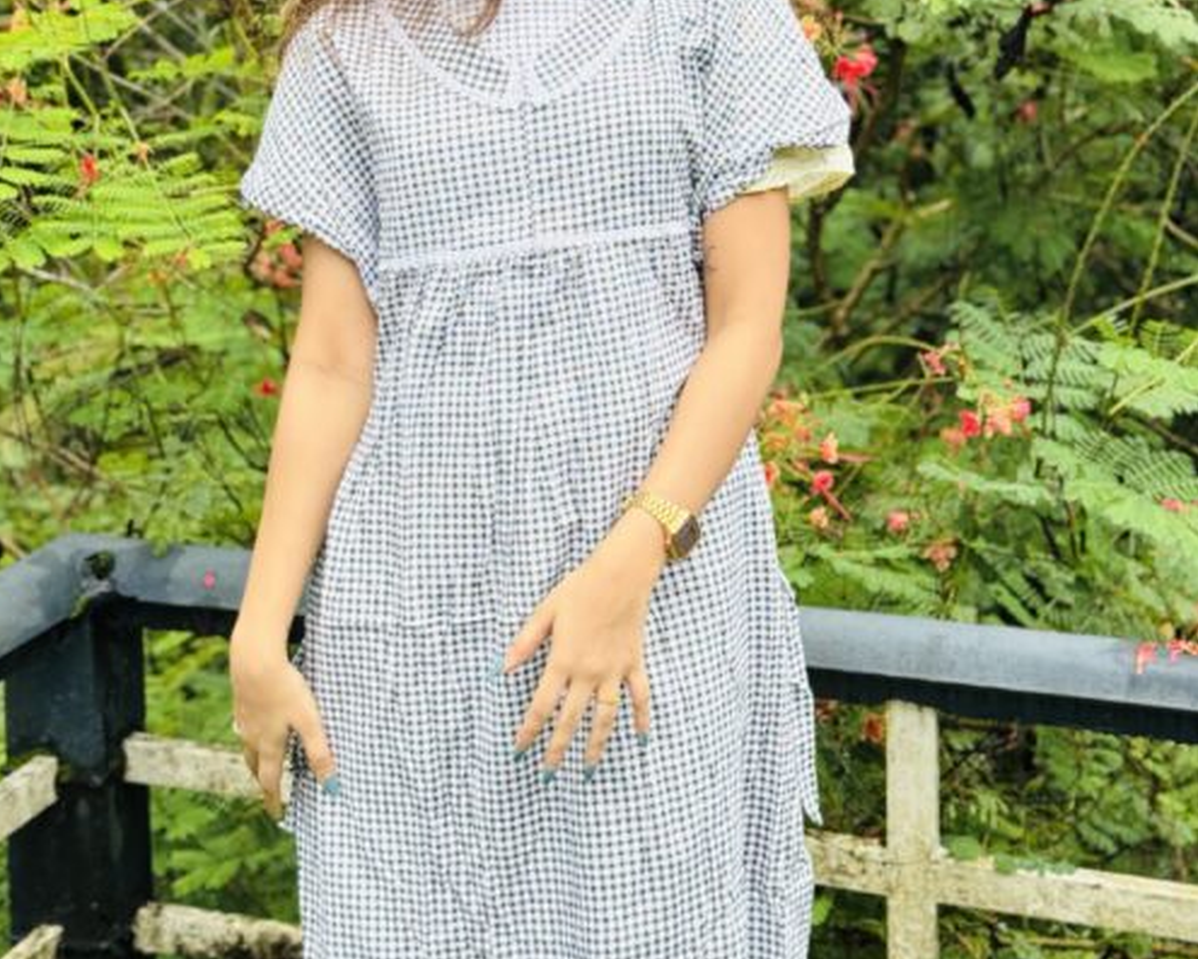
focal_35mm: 63
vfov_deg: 23.9
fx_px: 2234
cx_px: 597
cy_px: 204
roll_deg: +0.1
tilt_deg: -10.0
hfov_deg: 30.0
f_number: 1.78
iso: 64
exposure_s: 1/715
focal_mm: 6.76
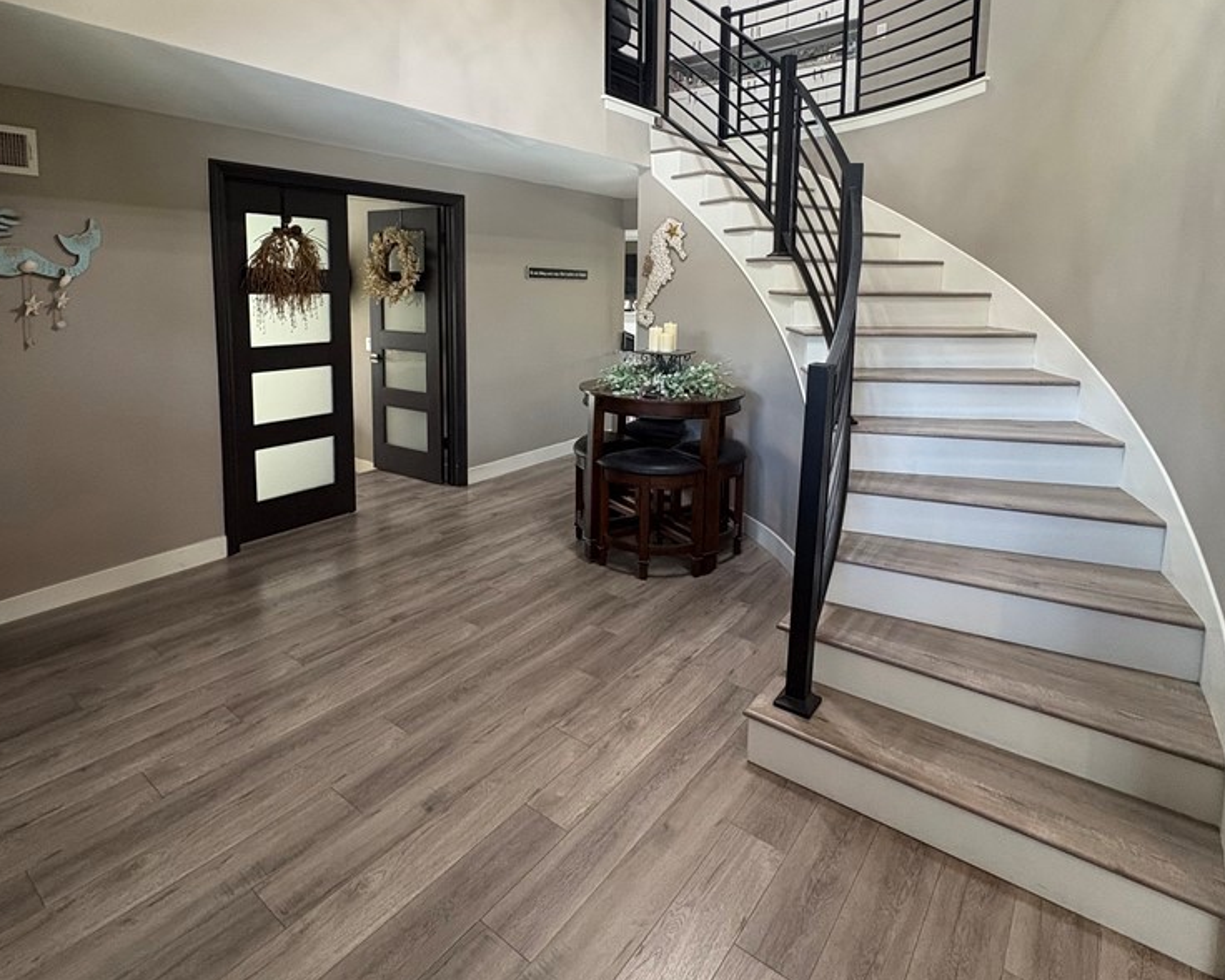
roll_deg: -1.0
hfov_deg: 83.3
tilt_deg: -5.8
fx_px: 689
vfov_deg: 69.4
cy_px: 349
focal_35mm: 19
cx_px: 612
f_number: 2.2
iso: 320
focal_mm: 2.22
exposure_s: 1/60
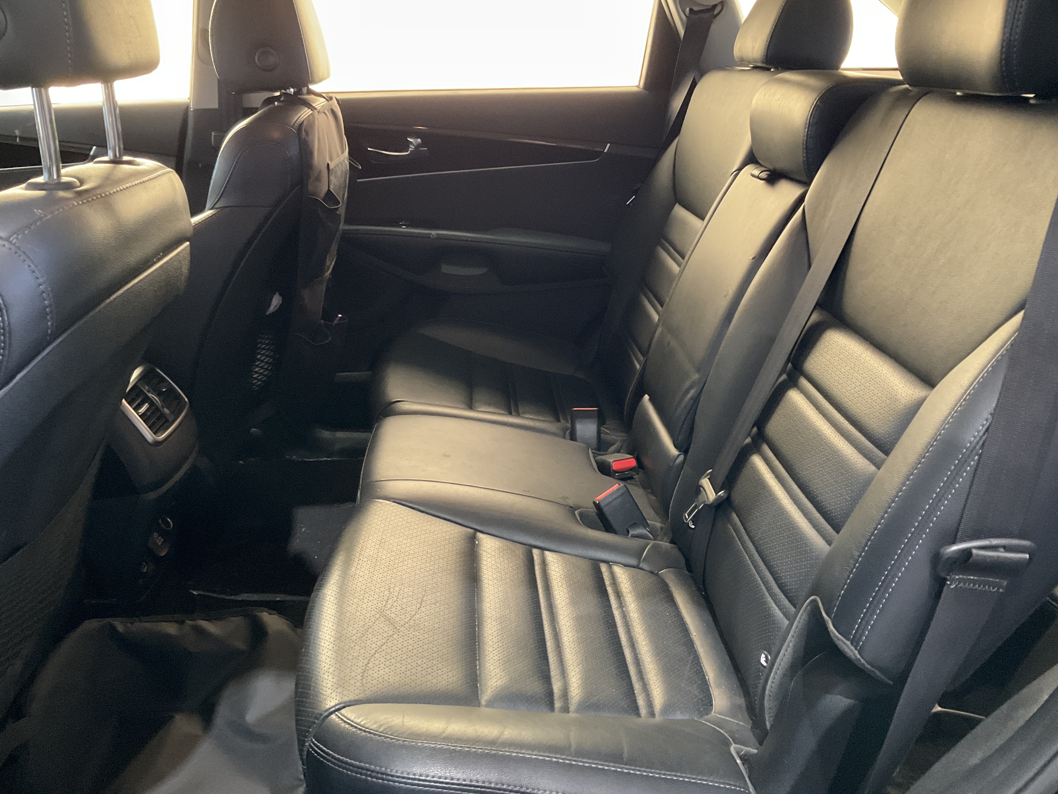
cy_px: 382
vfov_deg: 45.4
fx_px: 947
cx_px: 530
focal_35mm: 31
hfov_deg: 58.4
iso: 320
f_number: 1.8
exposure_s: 1/47
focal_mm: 3
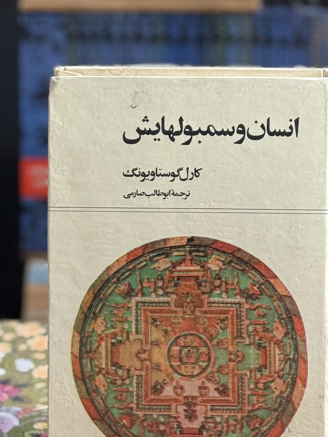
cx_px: 173
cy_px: 4
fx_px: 1667
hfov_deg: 11.2
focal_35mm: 132
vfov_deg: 14.7
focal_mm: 6.76
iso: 50
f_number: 1.78
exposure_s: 1/50
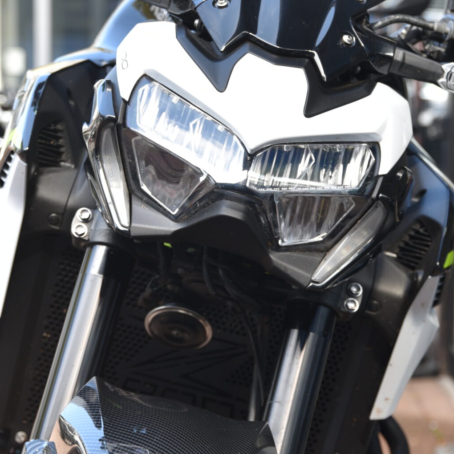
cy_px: 341
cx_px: 247
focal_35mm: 111
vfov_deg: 15.6
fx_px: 1647
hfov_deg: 15.7
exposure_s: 1/60
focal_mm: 52
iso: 100
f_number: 4
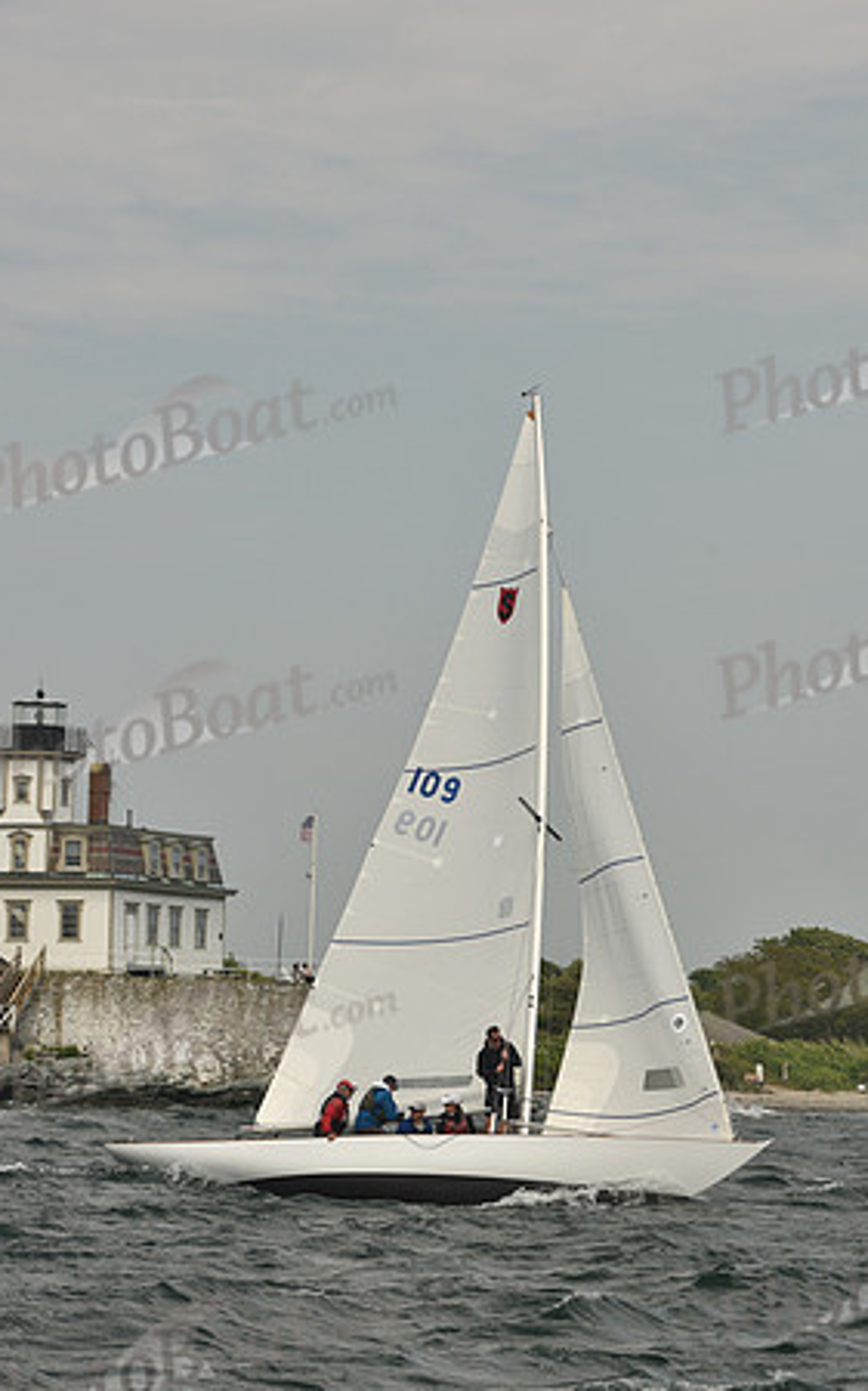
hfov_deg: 9.5
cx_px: 558
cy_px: 844
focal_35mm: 138
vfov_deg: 15.1
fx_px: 5227
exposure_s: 1/640
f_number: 7.1
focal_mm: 105
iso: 250
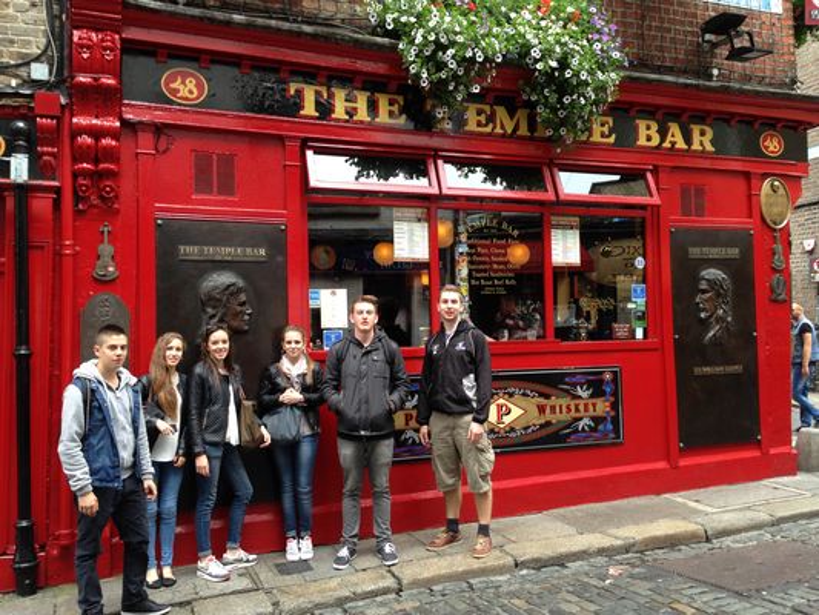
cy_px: 308
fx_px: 781
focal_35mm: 33
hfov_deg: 55.3
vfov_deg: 43.0
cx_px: 410
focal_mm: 4.12
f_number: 2.4
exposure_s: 1/40
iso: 50
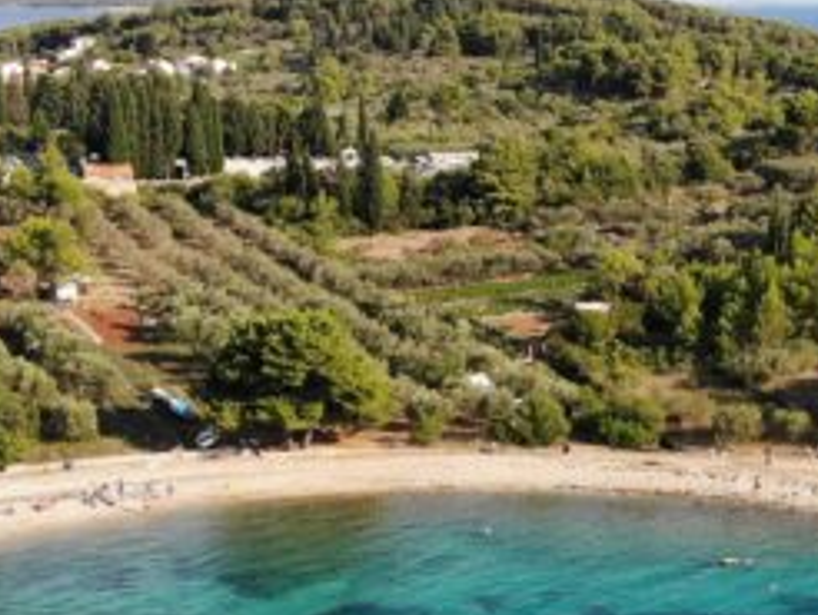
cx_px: 602
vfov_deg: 18.9
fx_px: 1845
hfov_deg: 24.7
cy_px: 429
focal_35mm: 78
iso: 100
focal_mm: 4.5
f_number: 2.8
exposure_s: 1/639
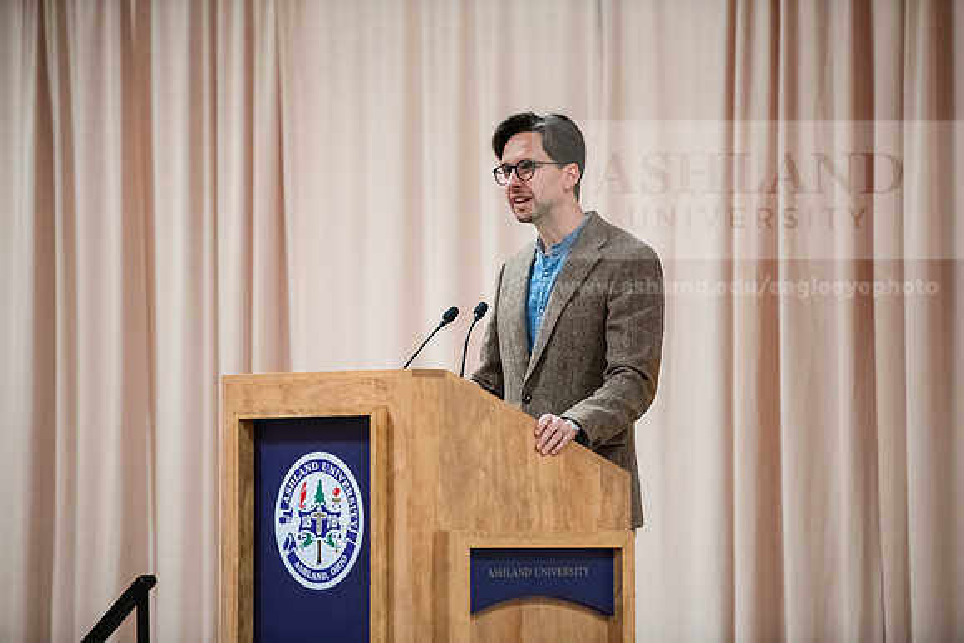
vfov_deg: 6.9
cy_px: 322
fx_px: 5357
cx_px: 482
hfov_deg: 10.3
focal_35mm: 200
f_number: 2.8
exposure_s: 1/200
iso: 4000
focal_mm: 200
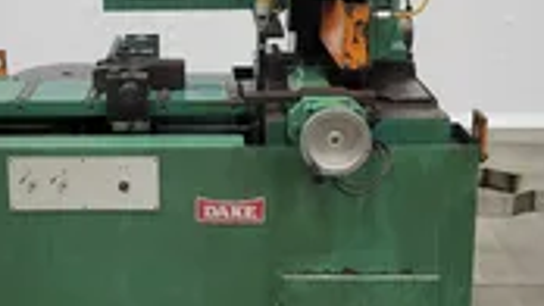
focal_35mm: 65
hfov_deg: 32.2
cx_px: 194
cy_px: 56
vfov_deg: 18.4
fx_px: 938
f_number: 1.8
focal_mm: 5.4
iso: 200
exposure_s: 1/39
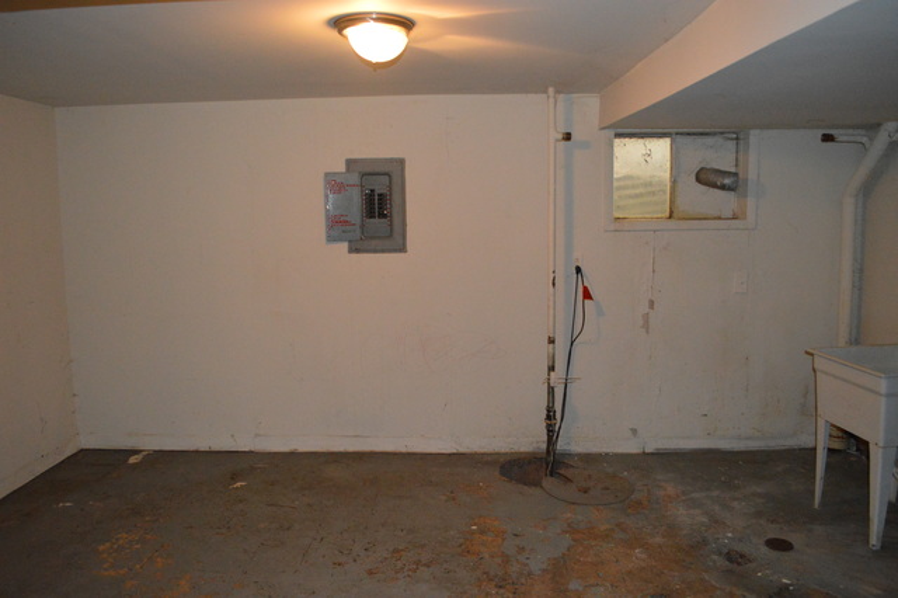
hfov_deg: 67.4
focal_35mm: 27
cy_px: 299
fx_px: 673
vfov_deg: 47.9
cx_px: 449
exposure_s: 1/60
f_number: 3.5
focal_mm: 18
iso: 3200
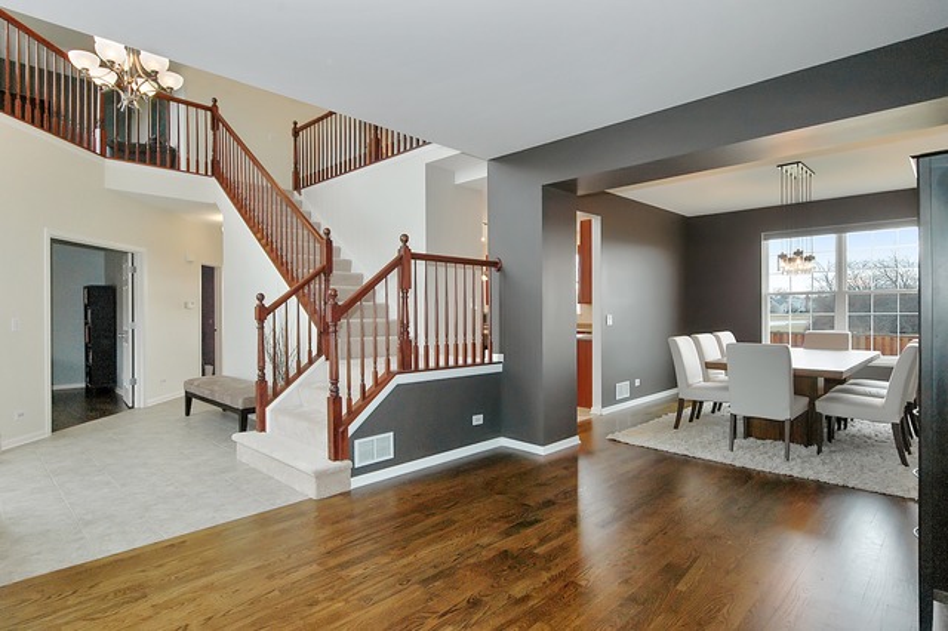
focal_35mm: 18
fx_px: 474
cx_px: 474
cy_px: 316
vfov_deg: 67.3
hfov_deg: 90.0
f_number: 8
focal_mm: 12
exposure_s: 1/40
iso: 800
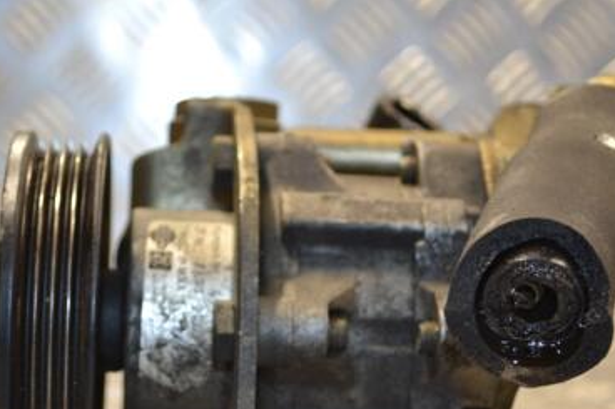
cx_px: 308
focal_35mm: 93
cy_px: 277
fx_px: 1588
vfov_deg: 14.7
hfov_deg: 21.9
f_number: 5
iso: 400
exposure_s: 1/60
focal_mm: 38
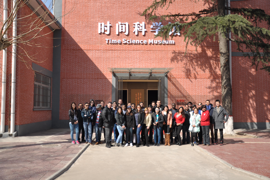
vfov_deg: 39.9
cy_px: 90
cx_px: 135
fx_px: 247
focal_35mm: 33
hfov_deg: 57.3
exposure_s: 1/640
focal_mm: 22
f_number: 3.8
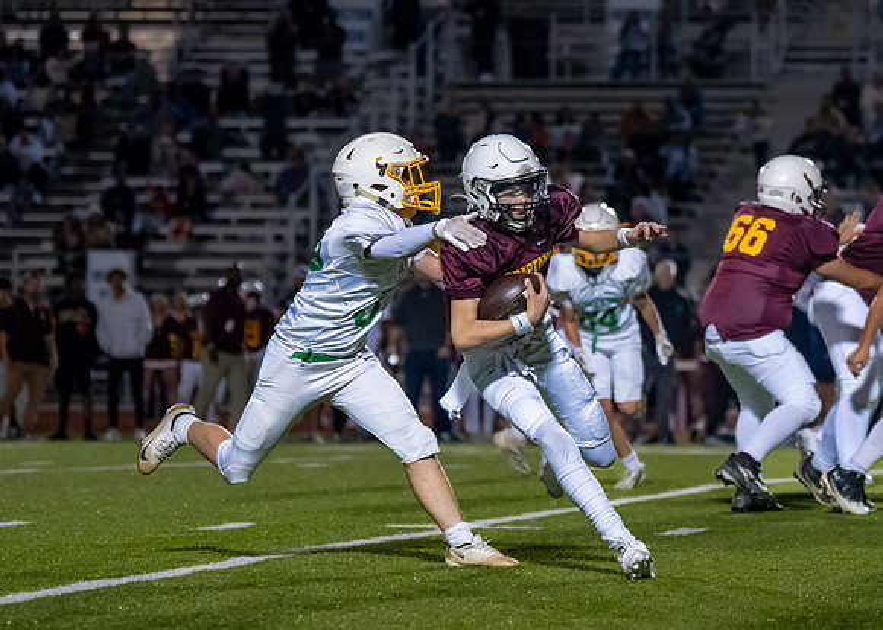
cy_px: 284
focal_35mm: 209
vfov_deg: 6.9
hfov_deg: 9.6
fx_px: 5232
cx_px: 654
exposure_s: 1/1250
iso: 4000
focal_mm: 105
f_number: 2.8
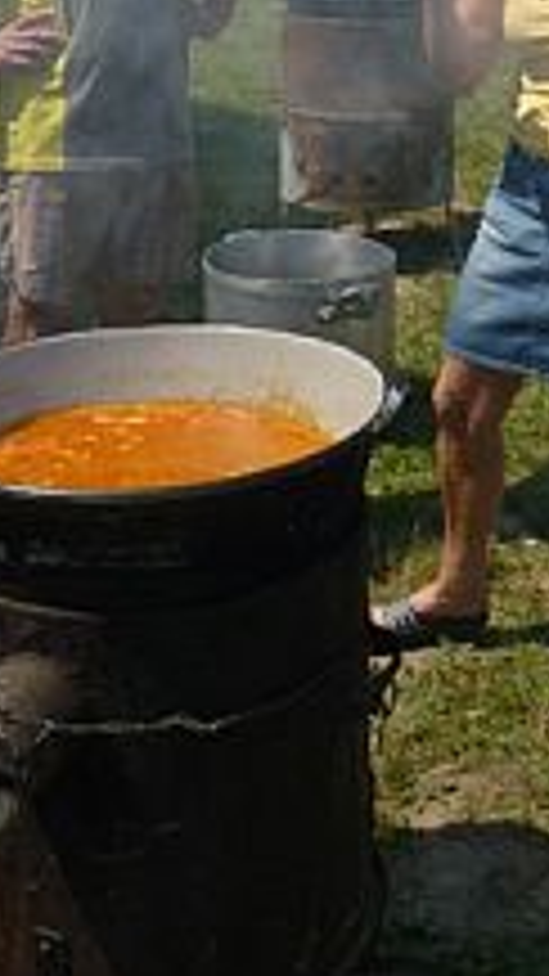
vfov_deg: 31.7
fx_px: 1579
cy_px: -4
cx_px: 328
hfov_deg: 19.7
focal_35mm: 61
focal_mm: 4.8
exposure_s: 1/640
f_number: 4.5
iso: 80
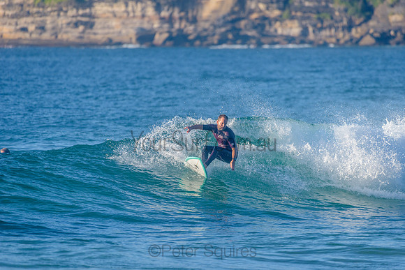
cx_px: 202
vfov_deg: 2.7
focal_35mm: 500
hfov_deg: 4.1
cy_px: 135
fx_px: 5629
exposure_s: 1/2000
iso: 360
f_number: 5.6
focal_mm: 500
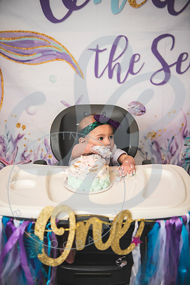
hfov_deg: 35.1
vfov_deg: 50.7
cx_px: 95
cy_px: 142
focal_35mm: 38
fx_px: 301
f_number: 2.8
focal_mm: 38
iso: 250
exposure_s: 1/160
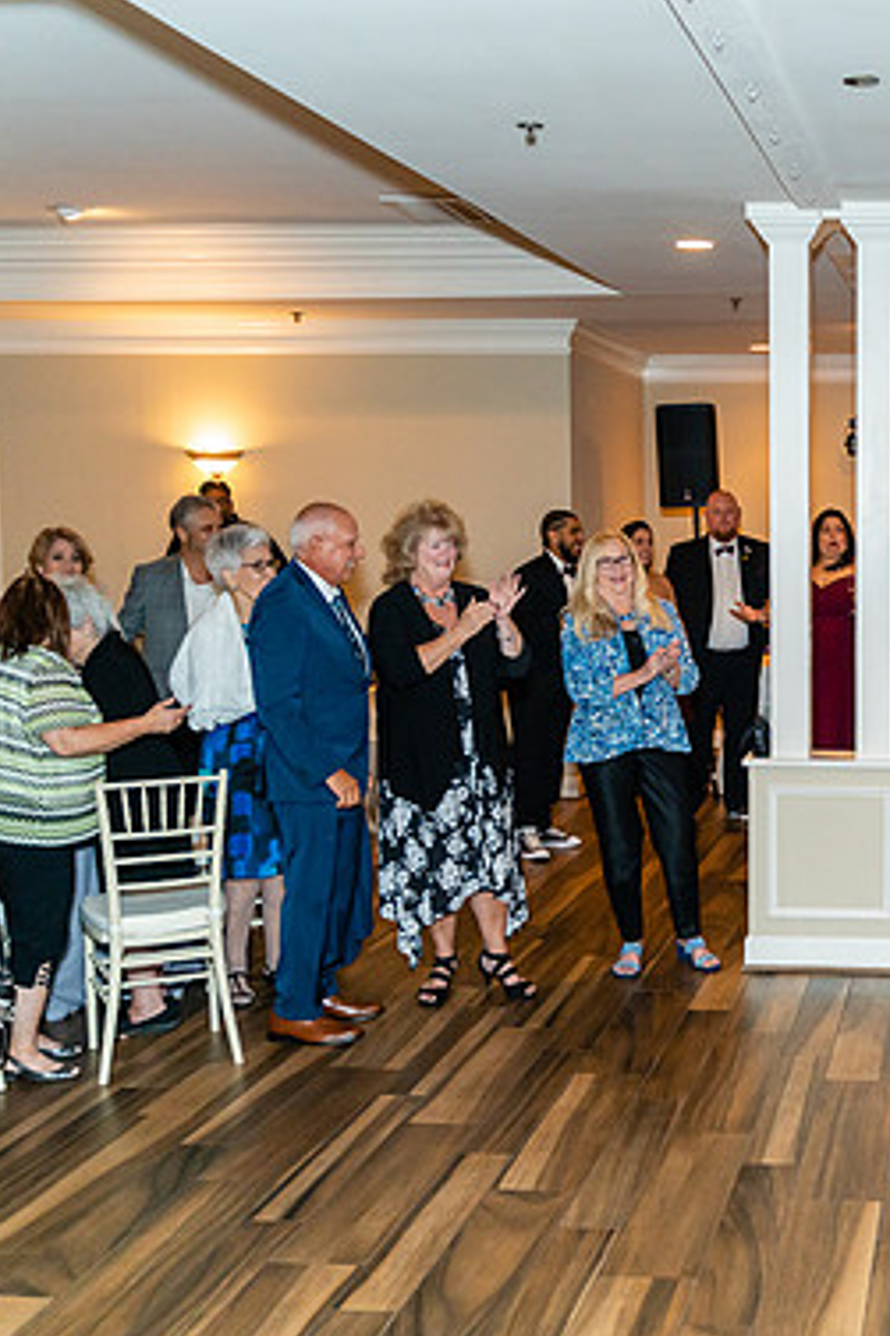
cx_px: 869
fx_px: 1707
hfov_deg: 27.7
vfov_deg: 42.8
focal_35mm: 46
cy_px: 675
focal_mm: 28
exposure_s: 1/160
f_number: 2.8
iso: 1250
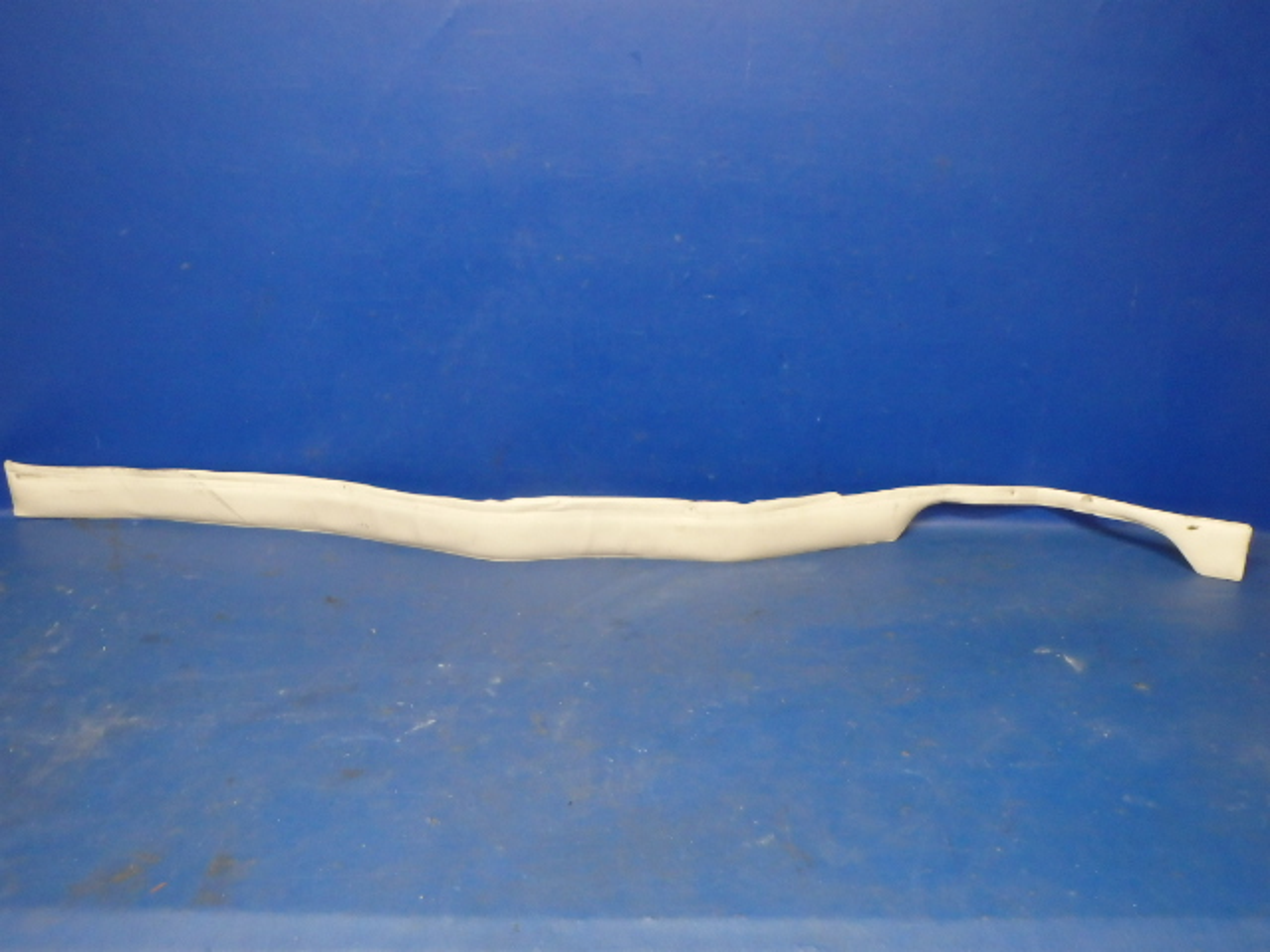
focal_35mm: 28
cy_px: 476
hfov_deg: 63.4
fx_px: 1027
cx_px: 635
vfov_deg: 49.7
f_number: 3.9
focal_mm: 5
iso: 640
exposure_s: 1/30
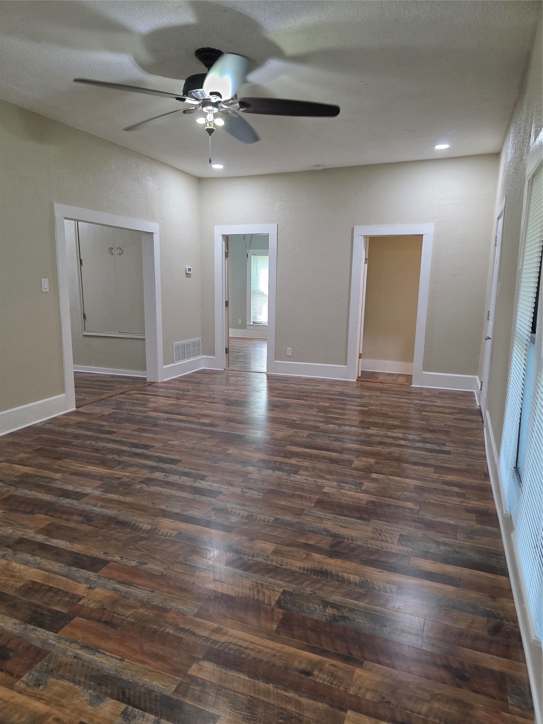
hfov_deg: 58.9
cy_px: 362
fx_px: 481
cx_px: 272
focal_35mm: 23
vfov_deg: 73.9
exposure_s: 1/120
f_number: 1.7
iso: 400
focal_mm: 6.3
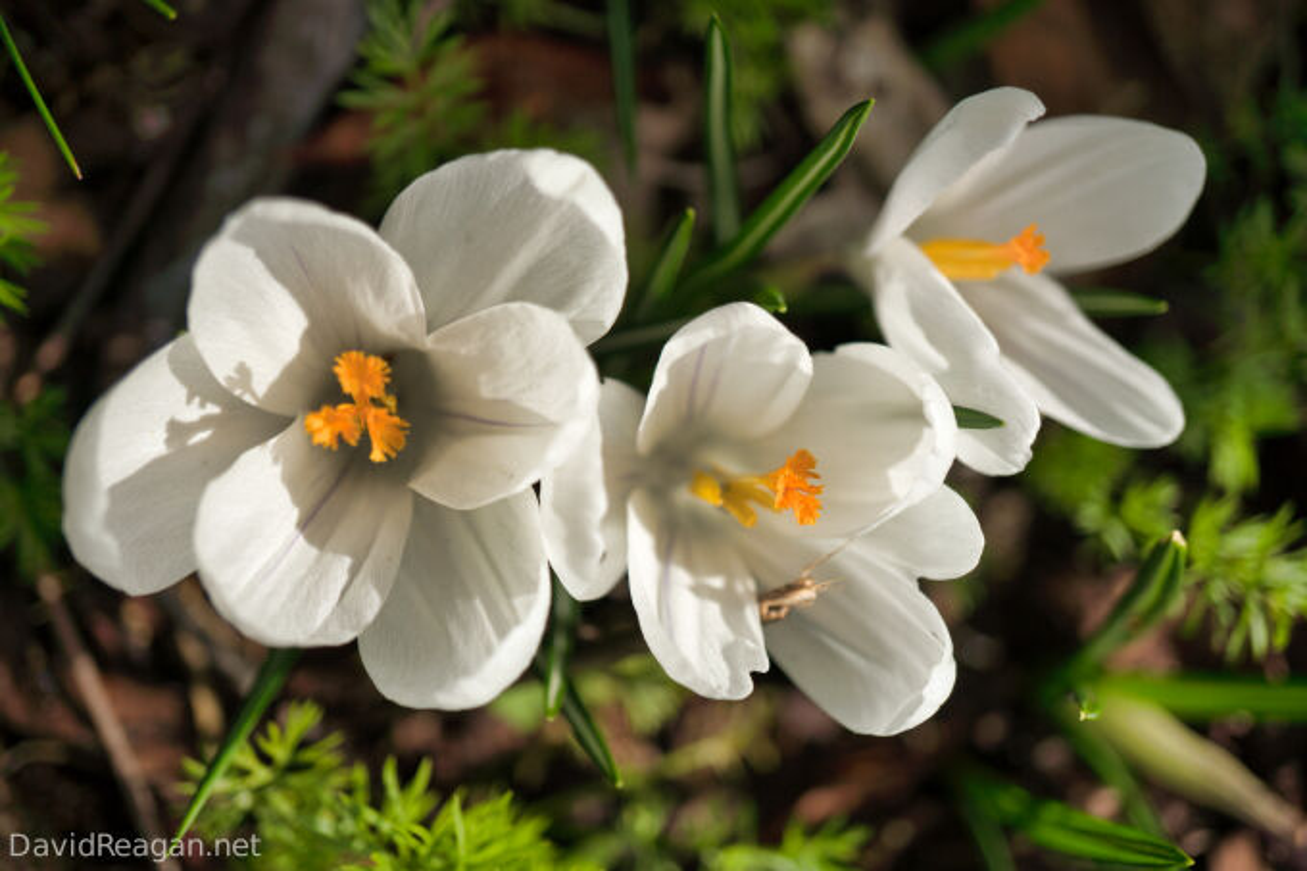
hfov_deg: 43.6
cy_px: 436
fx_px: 1633
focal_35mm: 45
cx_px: 654
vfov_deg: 29.9
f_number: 5.6
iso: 100
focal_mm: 30
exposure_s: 1/2000
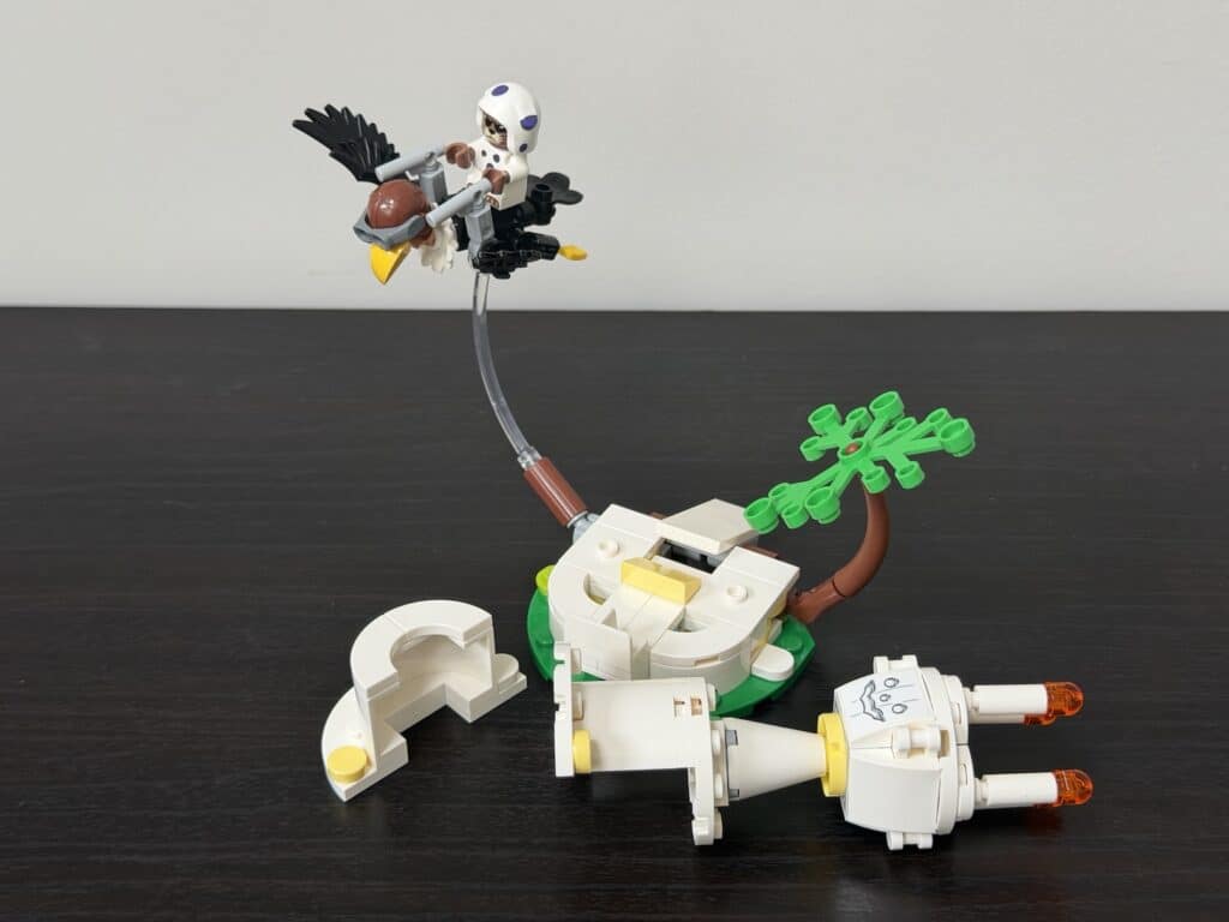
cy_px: 461
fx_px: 1704
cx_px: 614
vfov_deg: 30.3
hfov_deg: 39.7
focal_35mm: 48
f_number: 1.78
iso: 100
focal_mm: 6.76
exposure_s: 1/69
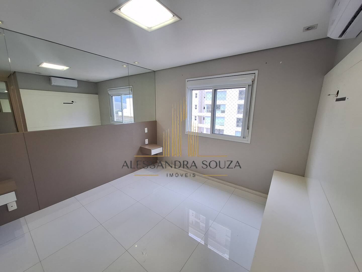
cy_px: 136
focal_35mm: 13
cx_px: 181
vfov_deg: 89.9
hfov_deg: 106.2
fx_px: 136
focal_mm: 1.74
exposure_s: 1/120
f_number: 2.2
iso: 80
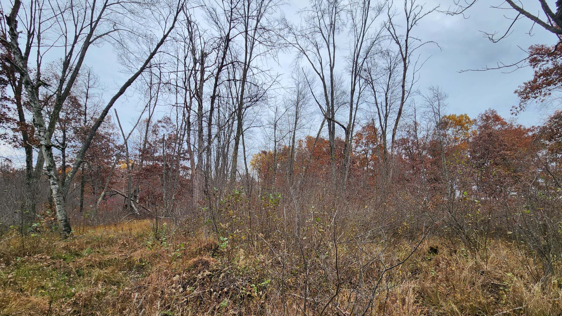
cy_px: 193
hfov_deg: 102.9
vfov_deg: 69.7
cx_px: 295
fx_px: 224
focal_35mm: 15
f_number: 2.2
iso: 50
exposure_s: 1/626
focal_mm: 2.2
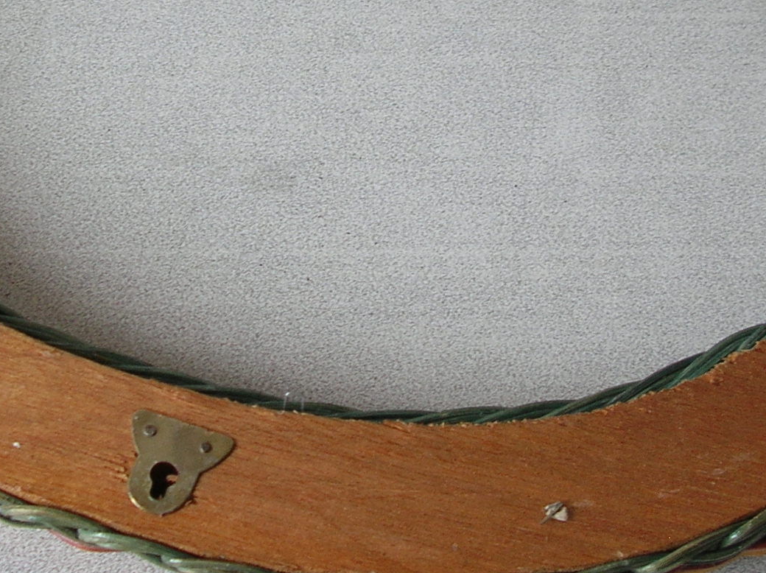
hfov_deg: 25.3
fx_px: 1702
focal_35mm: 77
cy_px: 77
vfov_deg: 18.8
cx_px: 342
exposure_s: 1/18.2
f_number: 2.8
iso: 50
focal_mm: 5.8
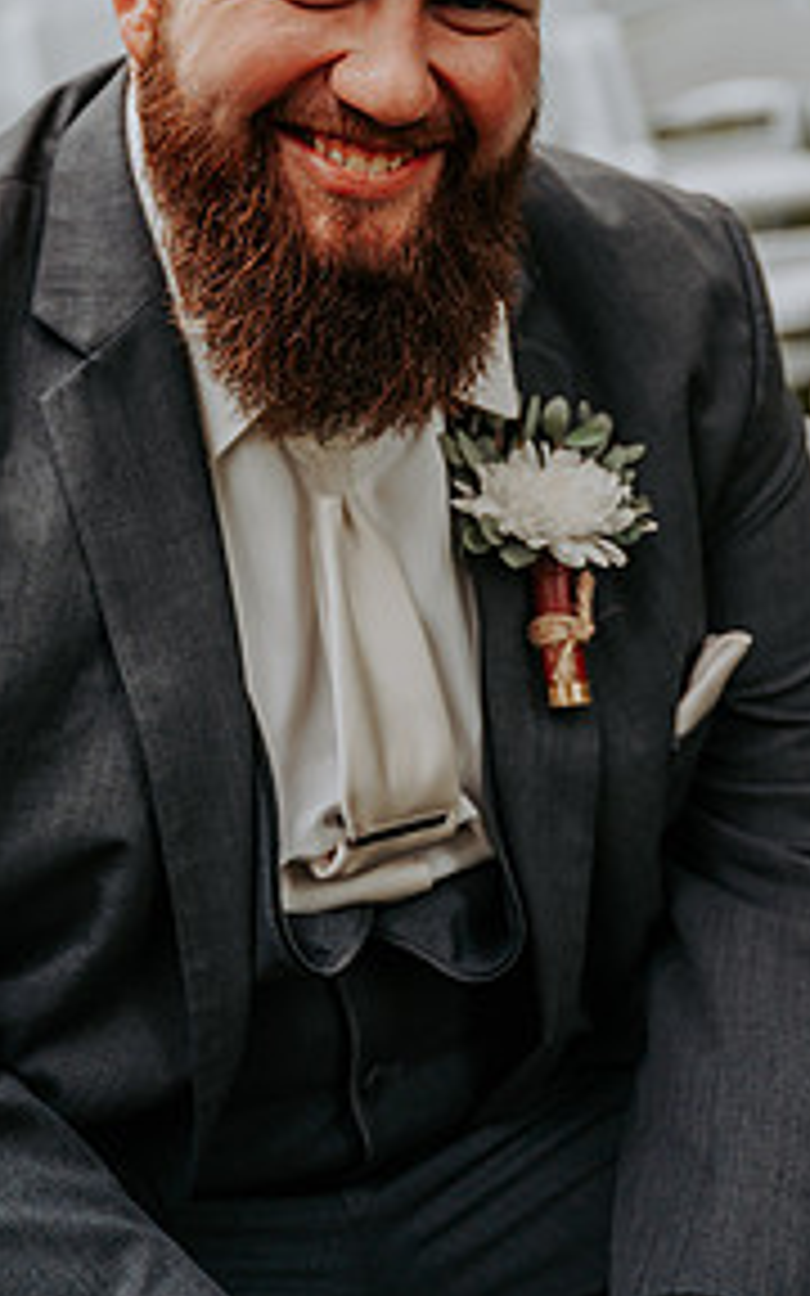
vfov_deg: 26.3
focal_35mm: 78
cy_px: 410
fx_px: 2755
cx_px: 295
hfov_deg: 16.7
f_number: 2.8
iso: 500
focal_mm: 49
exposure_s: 1/1000
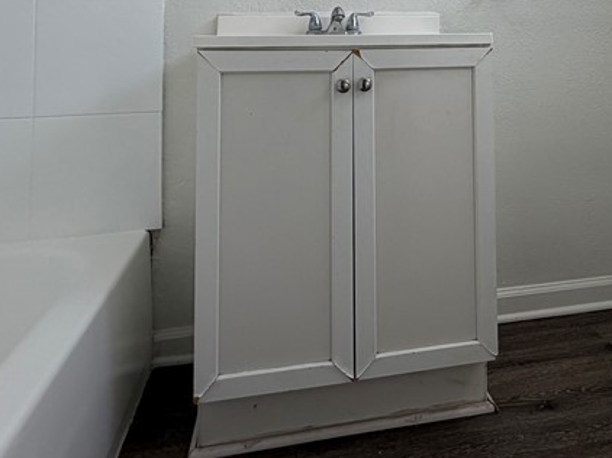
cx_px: 421
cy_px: 13
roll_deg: -0.1
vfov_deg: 37.8
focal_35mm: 34
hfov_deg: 52.7
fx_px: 601
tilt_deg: +3.2
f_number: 2.2
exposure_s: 1/120
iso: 40
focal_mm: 2.22
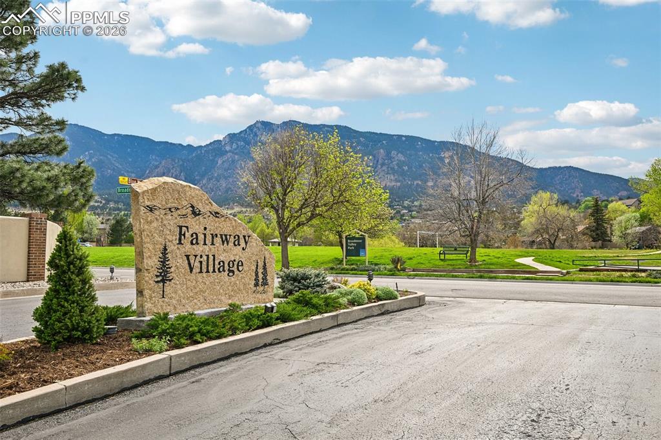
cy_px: 220
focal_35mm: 30
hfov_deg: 61.9
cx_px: 330
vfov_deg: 43.6
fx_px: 551
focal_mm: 30
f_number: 11
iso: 72
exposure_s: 1/30
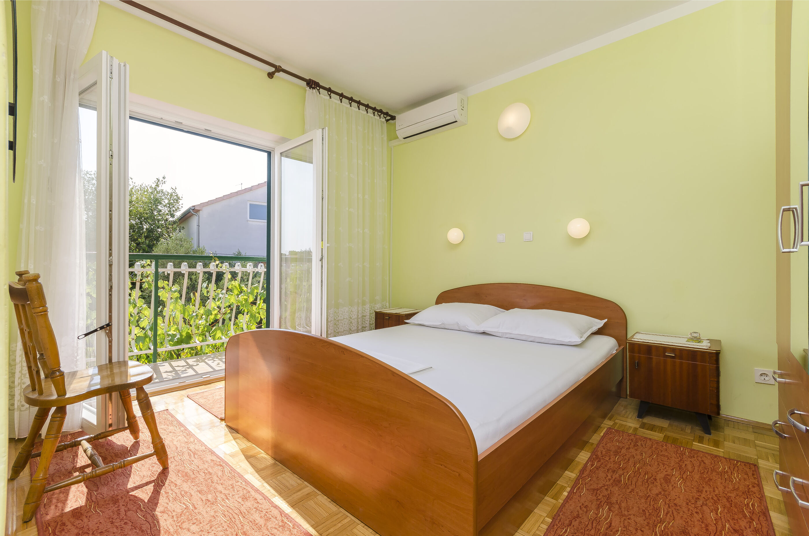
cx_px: 404
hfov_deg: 100.5
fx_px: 336
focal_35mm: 15
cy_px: 268
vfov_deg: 77.1
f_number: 9
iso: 200
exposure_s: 1/160
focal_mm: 10
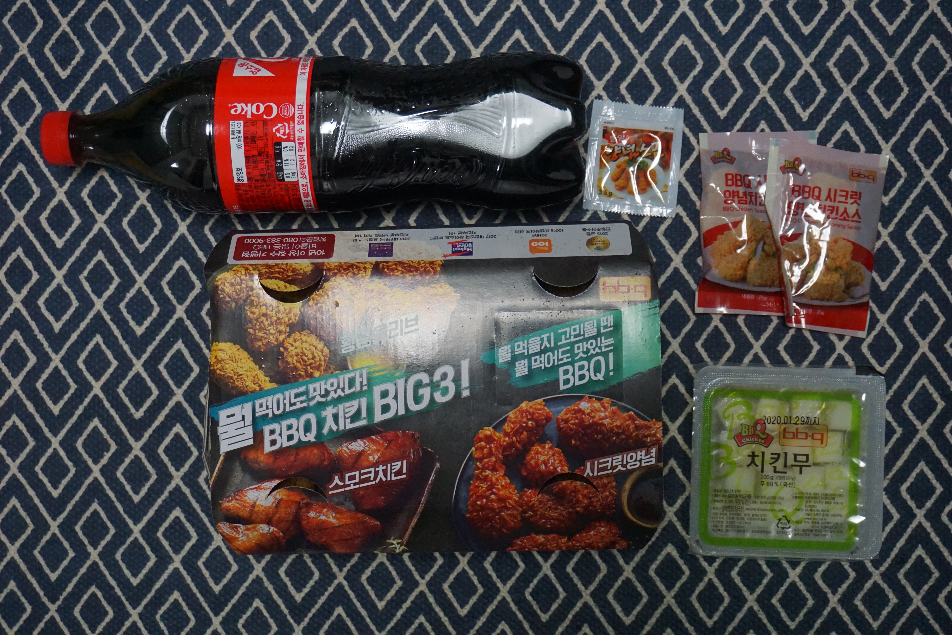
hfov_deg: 38.9
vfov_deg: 26.5
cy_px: 318
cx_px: 476
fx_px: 1349
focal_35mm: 51
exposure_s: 1/100
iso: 3200
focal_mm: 34
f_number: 5.6
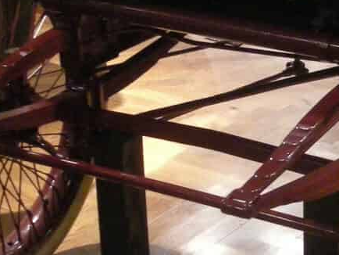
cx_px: 358
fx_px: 1264
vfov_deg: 11.5
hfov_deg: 15.0
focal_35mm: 129
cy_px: 48
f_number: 2.8
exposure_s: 1/18
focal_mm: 5.7
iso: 400
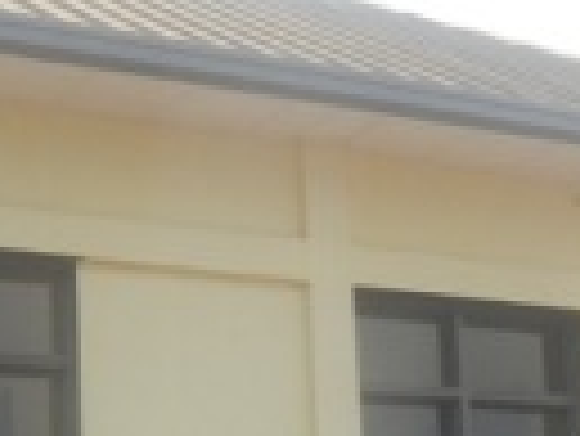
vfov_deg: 13.5
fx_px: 1744
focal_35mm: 104
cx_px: 351
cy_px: 638
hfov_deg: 18.9
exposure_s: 1/294
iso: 160
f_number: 7
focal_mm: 5.4
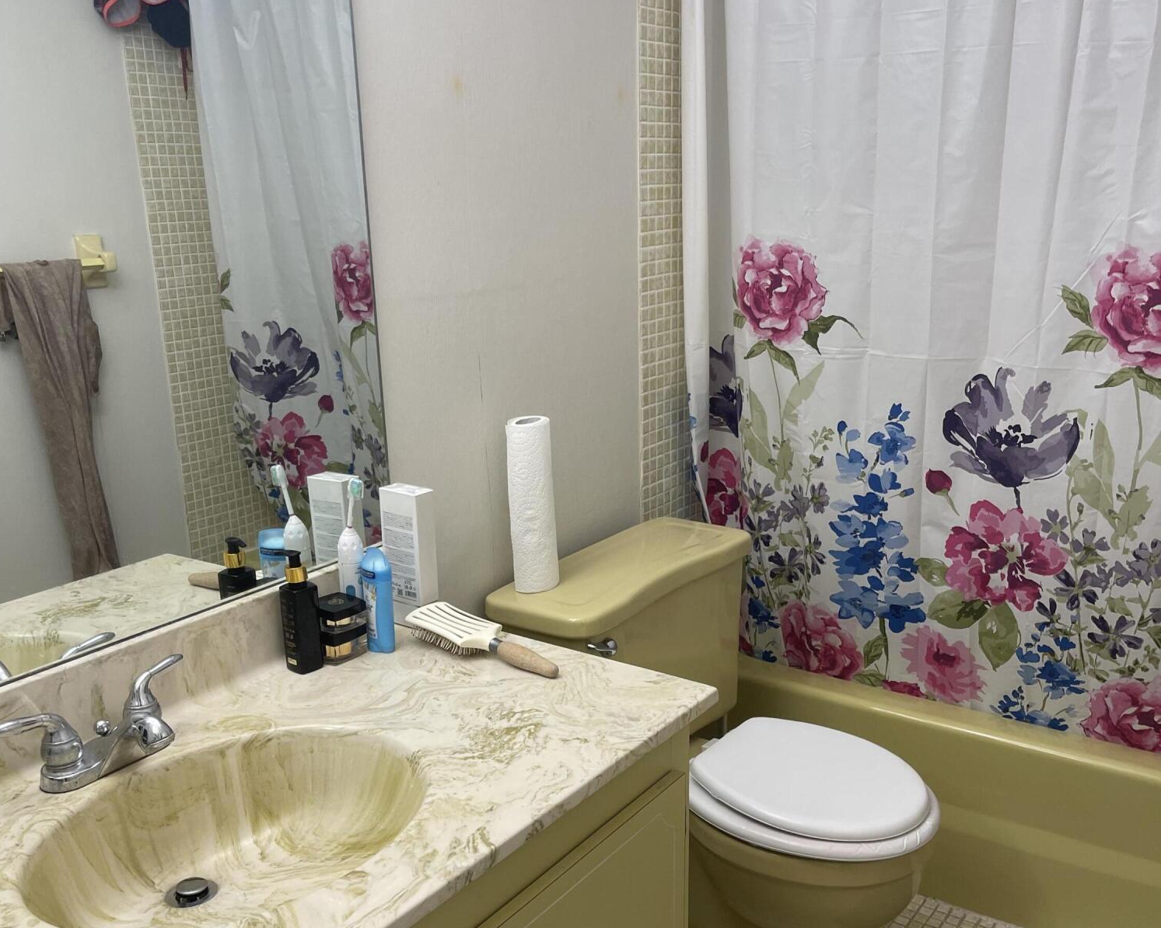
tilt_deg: -16.8
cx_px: 579
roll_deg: +0.8
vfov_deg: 43.2
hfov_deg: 52.9
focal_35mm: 34
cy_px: 536
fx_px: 1168
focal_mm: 5.1
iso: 64
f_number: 1.6
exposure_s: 1/60
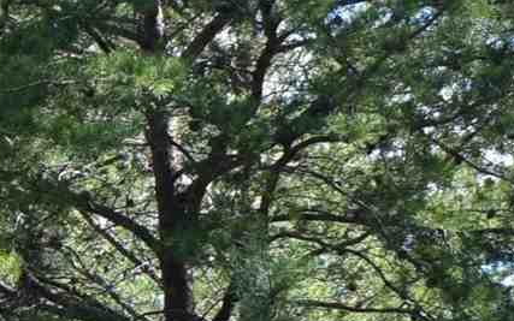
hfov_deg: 10.0
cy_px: 596
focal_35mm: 198
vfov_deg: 6.5
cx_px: -404
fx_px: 2774
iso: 100
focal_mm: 18
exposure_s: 1/160
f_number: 6.3
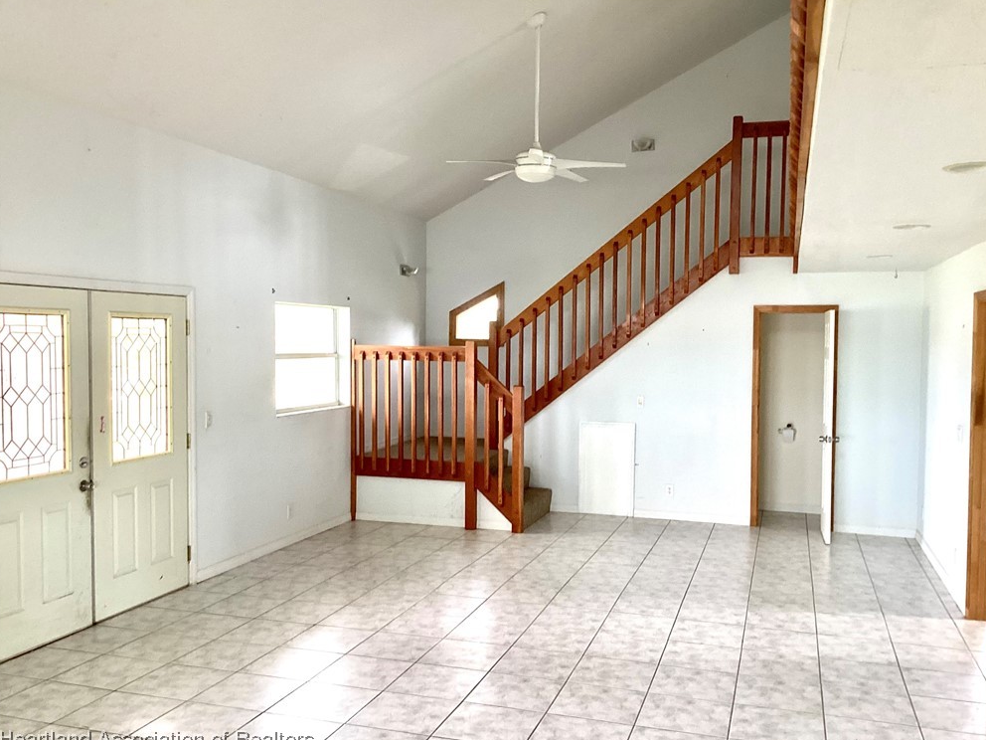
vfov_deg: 44.2
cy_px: 373
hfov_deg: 56.8
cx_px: 502
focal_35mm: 32
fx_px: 911
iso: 100
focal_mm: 3.3
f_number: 2.4
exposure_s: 1/60
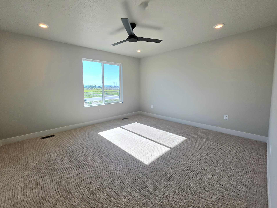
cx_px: 135
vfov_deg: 85.6
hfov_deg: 102.0
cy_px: 97
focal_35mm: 14
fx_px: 112
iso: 32
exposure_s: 1/333
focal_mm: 2.2
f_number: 1.9
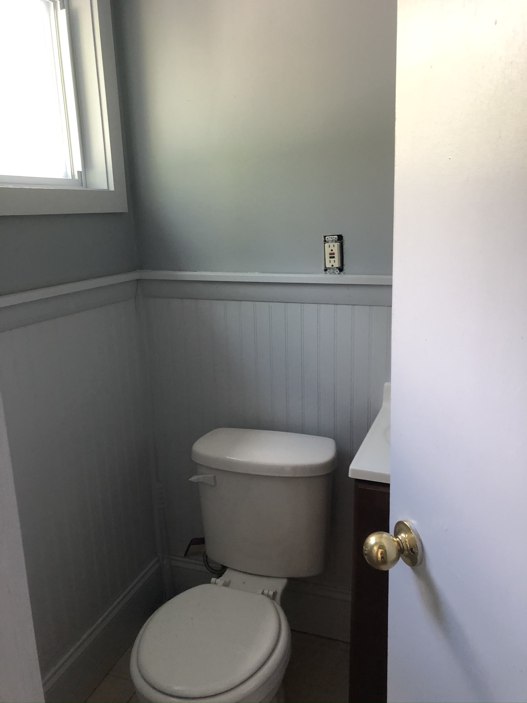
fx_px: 568
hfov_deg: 49.7
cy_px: 352
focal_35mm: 28
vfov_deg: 63.4
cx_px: 264
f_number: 1.8
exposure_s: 1/30
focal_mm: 4
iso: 40
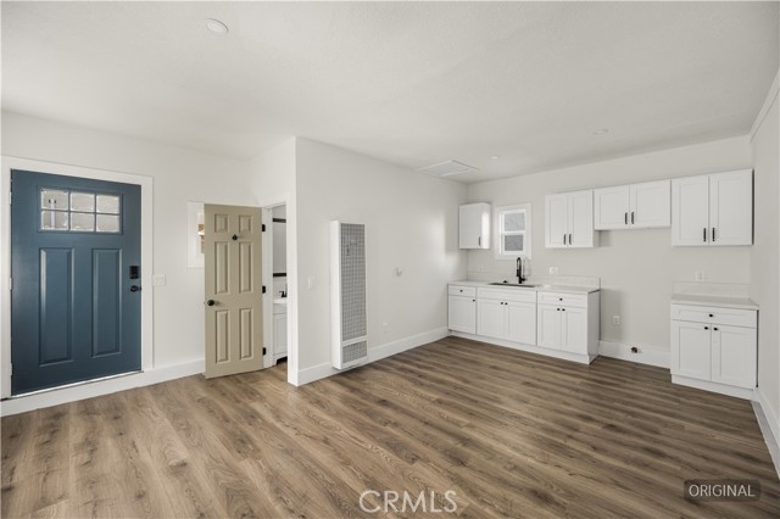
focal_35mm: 14
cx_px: 390
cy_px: 260
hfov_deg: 104.3
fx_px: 303
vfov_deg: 81.1
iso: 80
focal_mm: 14
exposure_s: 1/125
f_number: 6.3
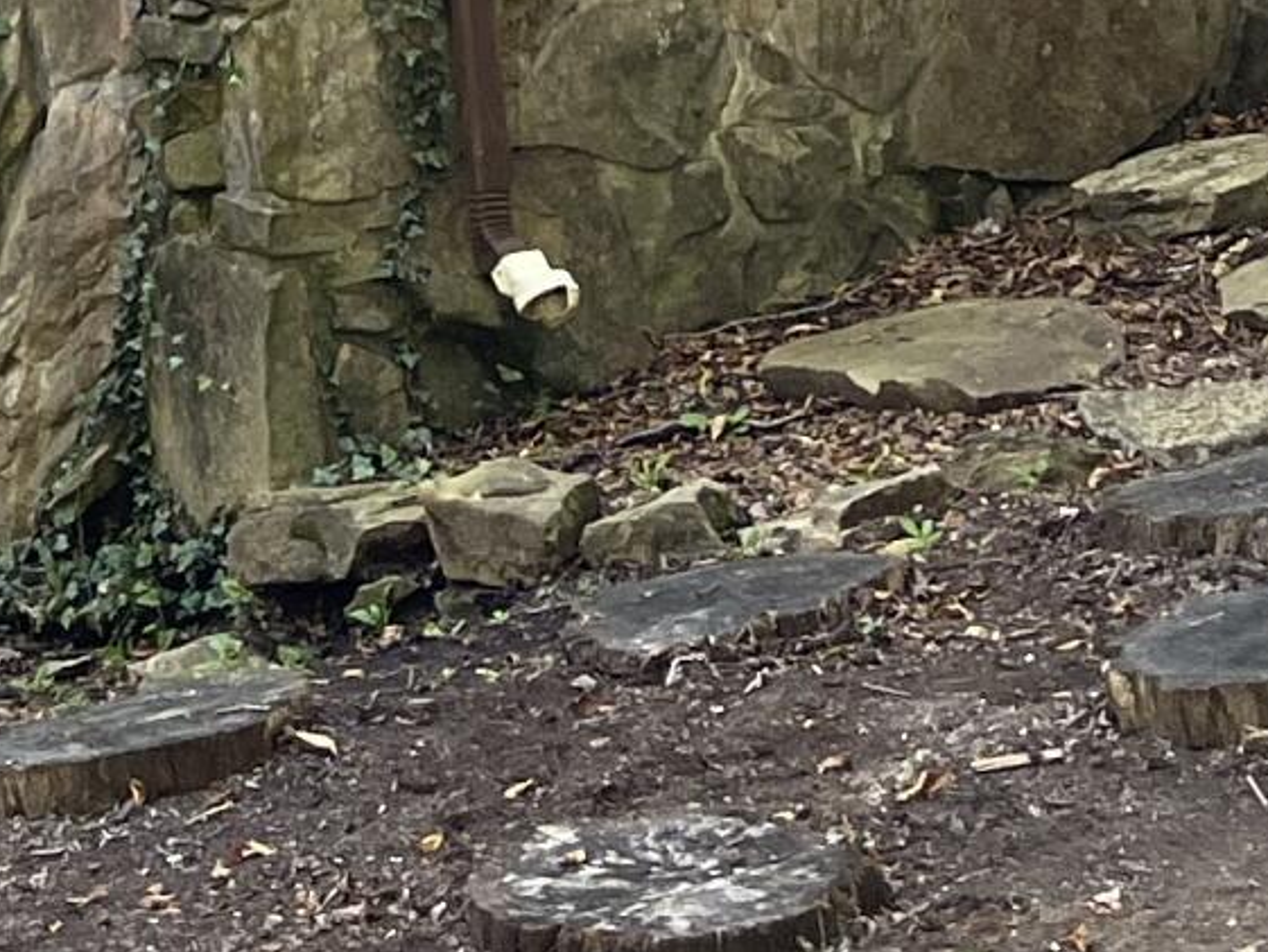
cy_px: -1490
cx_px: 27
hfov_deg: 14.0
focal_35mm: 139
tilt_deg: +20.6
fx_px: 5093
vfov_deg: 9.3
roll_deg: +2.3
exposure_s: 1/148
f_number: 1.6
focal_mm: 5.1
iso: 64
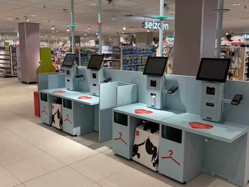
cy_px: 83
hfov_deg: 54.0
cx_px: 125
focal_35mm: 34
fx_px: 245
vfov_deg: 41.7
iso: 40
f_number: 1.6
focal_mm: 5.96
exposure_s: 1/121
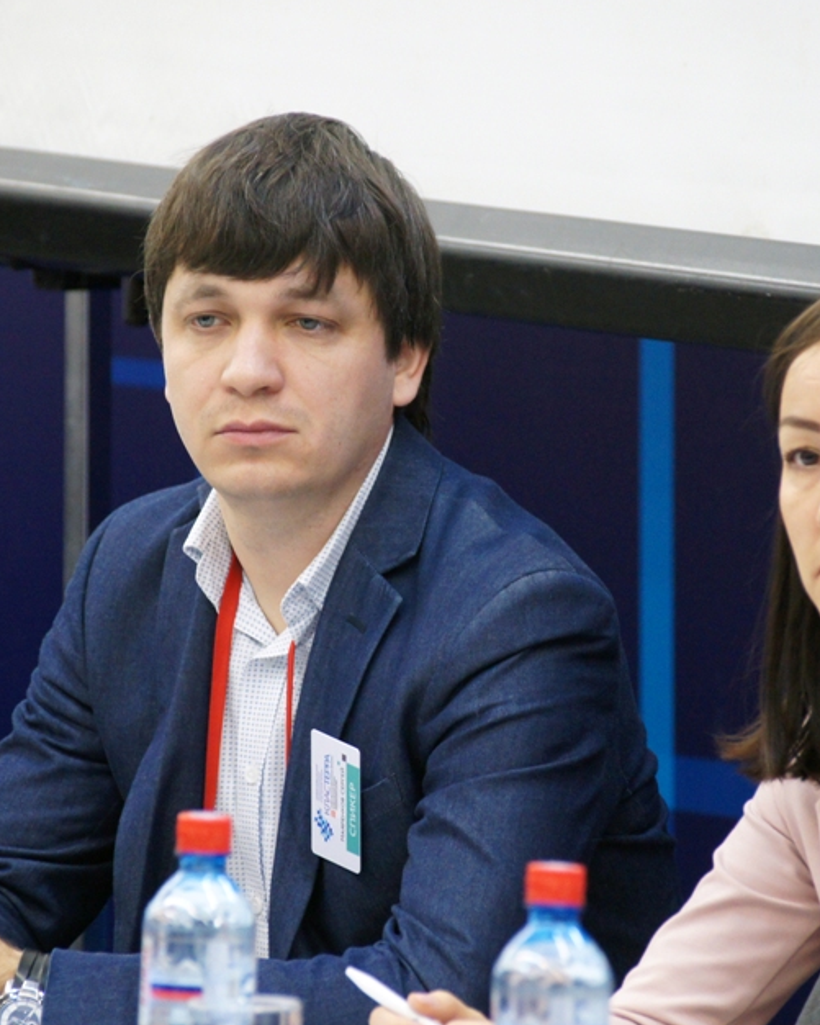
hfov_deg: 4.2
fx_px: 11161
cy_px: 542
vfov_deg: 5.3
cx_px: 435
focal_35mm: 368
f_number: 5
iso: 1600
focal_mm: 160
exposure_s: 1/30
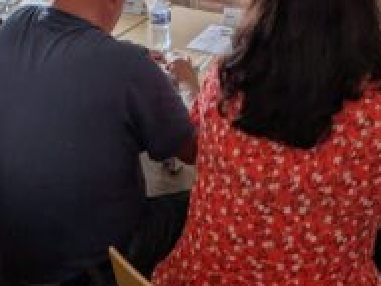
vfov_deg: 25.3
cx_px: 230
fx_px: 561
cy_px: -69
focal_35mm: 51
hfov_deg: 37.3
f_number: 2.2
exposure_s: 1/50
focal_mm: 1.83
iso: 101
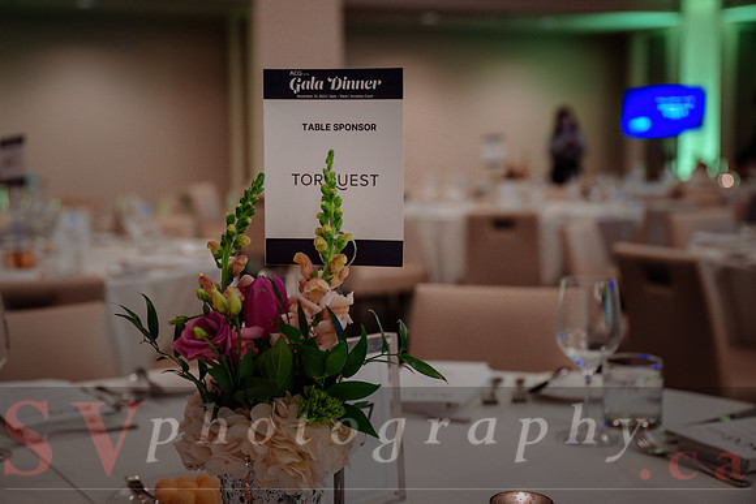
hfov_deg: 41.6
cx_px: 372
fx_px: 995
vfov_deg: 28.5
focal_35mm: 47
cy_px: 252
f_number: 3.5
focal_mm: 46
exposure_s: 1/40
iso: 800
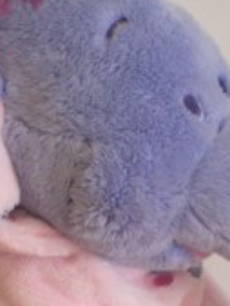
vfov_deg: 16.6
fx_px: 1035
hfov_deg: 12.7
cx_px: 109
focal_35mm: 117
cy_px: 259
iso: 96
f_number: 3.1
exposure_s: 1/58.1
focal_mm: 6.3
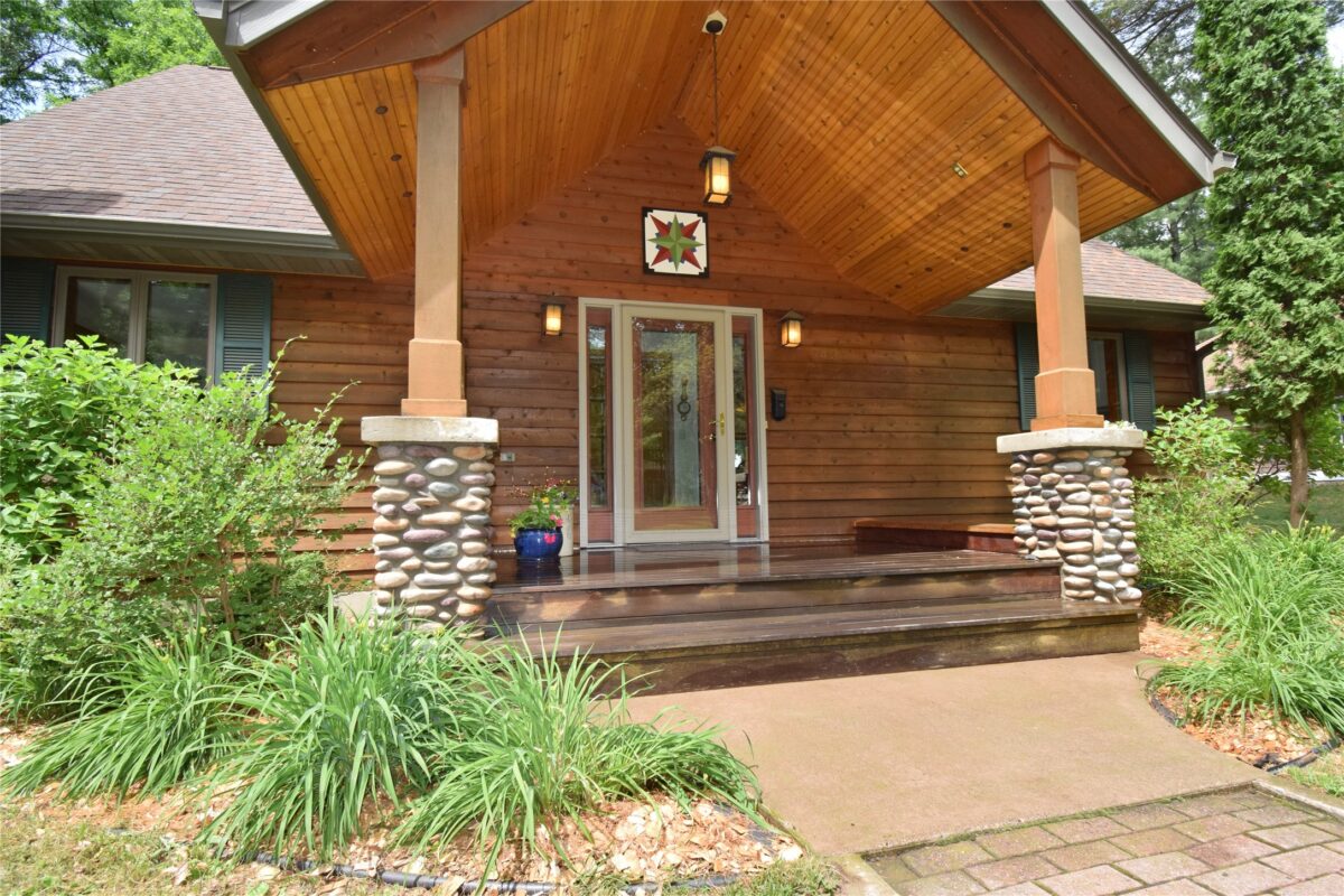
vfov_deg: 69.7
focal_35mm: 17
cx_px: 672
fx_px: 644
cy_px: 448
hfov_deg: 92.4
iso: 320
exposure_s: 1/200
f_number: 10
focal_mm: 11.5
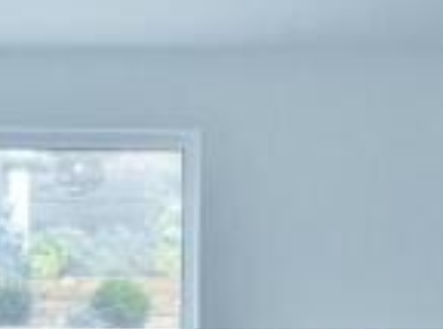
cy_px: 509
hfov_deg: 16.0
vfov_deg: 11.5
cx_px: 60
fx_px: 1556
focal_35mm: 122
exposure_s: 1/30
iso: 200
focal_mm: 5.3
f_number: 3.8
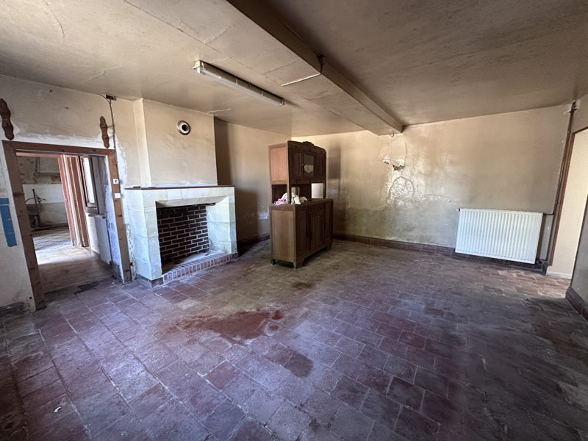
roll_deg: +0.2
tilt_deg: -9.2
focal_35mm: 14
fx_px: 238
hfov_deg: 102.1
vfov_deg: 85.7
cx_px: 294
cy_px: 220
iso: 500
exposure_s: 1/60
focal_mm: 2.22
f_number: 2.2
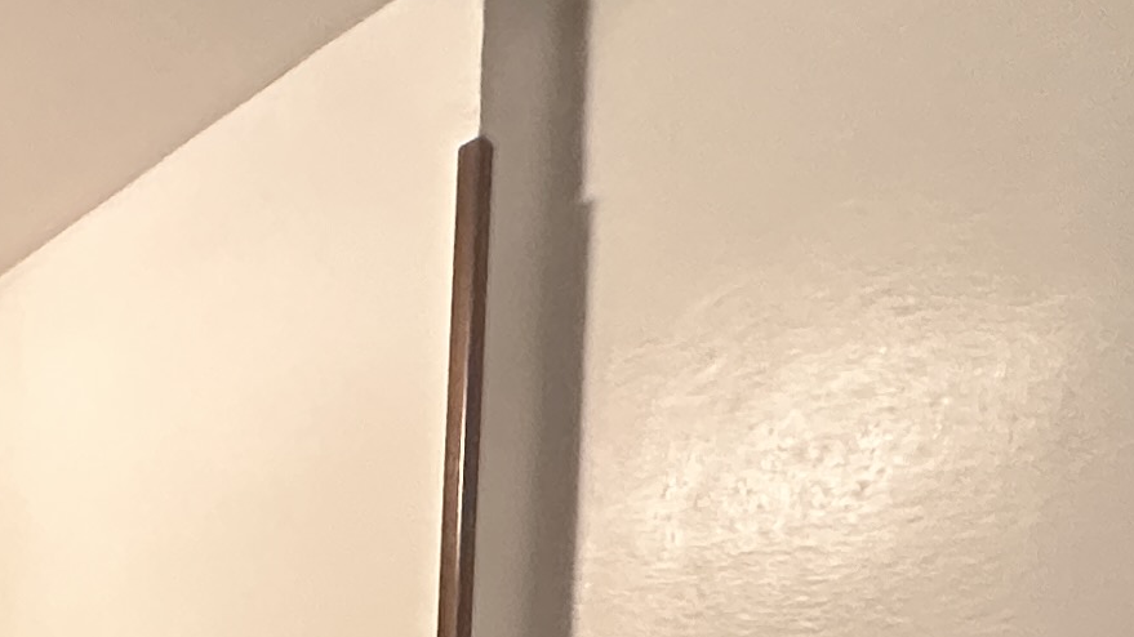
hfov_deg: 25.8
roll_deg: -0.5
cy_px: 1801
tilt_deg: -6.2
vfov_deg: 11.6
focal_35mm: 70
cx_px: -346
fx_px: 2104
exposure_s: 1/50
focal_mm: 2.22
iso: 400
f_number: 2.2
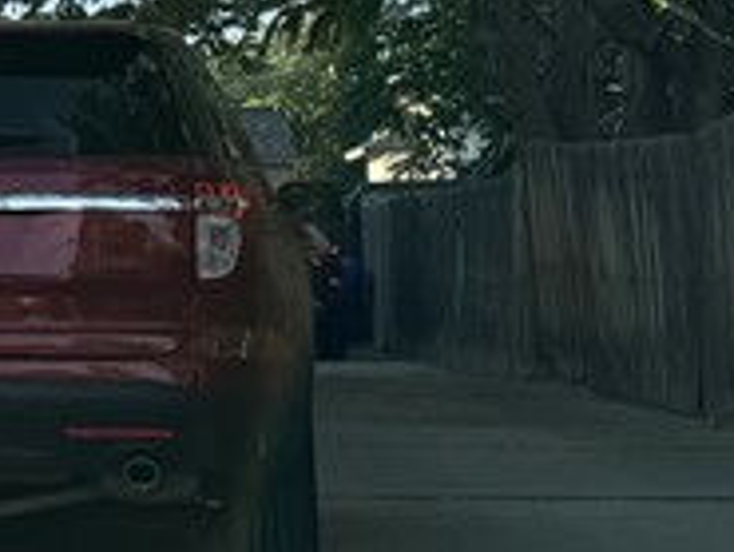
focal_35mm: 133
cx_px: -1151
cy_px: 52
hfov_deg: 11.6
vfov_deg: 11.1
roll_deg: +0.0
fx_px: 2822
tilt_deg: +5.1
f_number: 1.78
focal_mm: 6.76
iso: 80
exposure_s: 1/2174
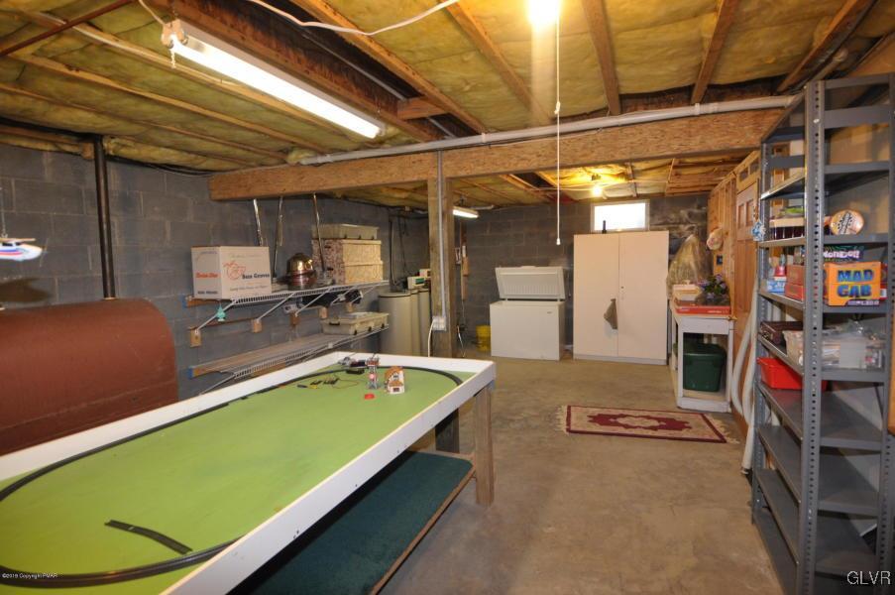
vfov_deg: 67.3
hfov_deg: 90.1
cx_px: 448
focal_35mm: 18
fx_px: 447
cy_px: 298
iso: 800
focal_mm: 12
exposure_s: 1/60
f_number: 4
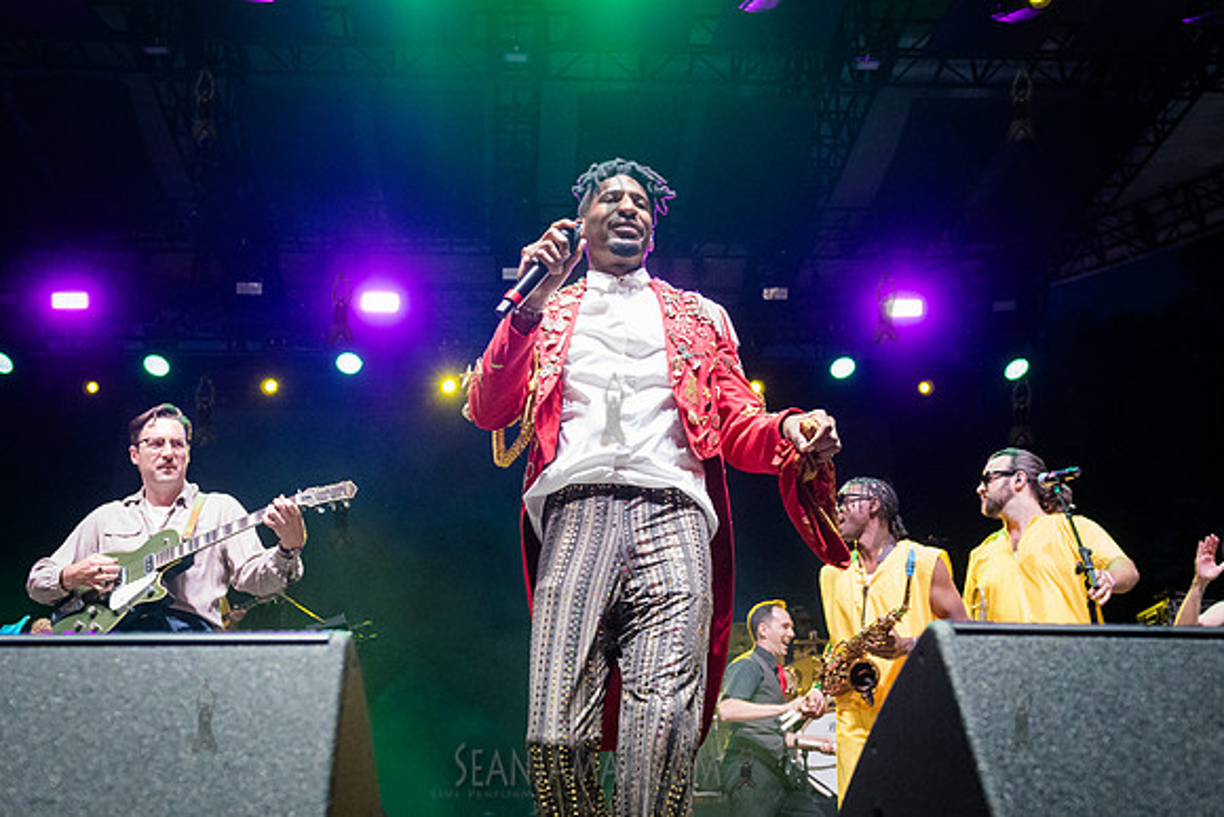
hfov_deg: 49.8
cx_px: 563
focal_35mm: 39
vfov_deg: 34.4
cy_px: 458
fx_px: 1316
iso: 6400
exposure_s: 1/400
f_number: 4
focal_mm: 31
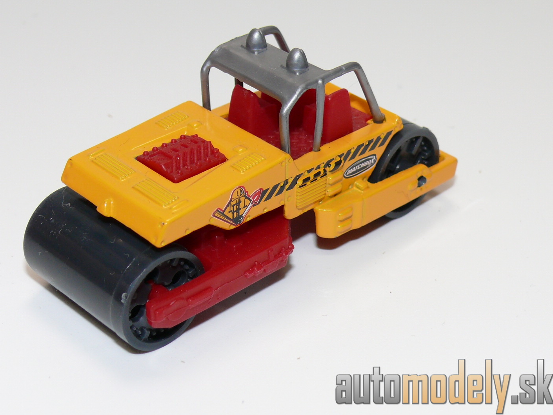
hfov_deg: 23.3
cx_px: 245
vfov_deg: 17.6
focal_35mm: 84
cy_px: 183
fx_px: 1342
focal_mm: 11.2
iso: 100
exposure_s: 1/30
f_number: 4
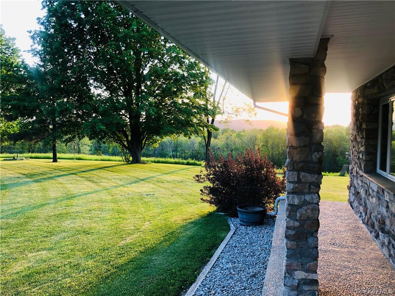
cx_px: 198
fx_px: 320
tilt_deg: -3.0
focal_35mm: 28
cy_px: 148
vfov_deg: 49.7
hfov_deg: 63.4
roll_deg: -0.8
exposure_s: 1/120
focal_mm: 3.99
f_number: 1.8
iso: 64
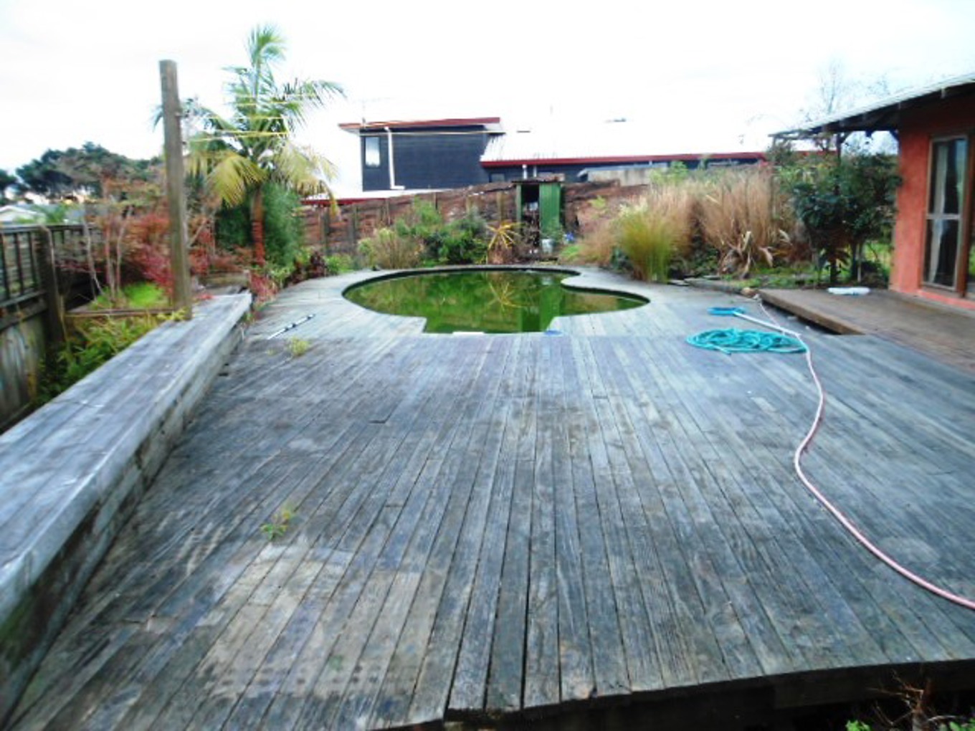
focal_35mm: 26
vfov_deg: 53.1
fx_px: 732
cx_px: 488
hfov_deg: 67.3
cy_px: 366
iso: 100
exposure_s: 1/30
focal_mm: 4.7
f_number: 2.8
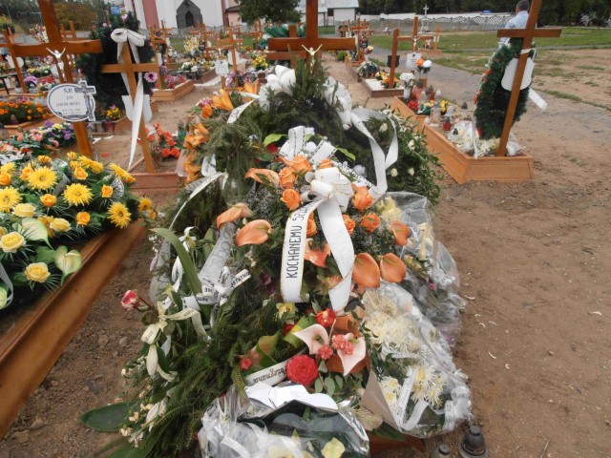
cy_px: 229
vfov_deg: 56.8
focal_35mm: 24
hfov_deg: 71.6
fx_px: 424
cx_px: 306
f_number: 3
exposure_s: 1/640
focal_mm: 4.2
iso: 80
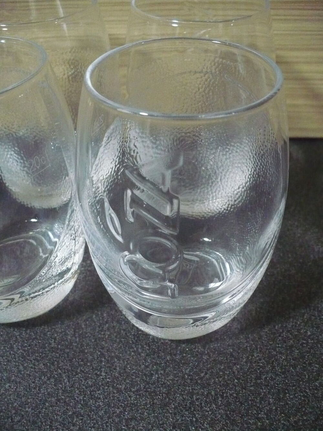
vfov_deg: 50.1
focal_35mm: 37
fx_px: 460
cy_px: 216
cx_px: 162
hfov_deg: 38.7
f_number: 2.8
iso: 800
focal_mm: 6.1
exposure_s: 1/15
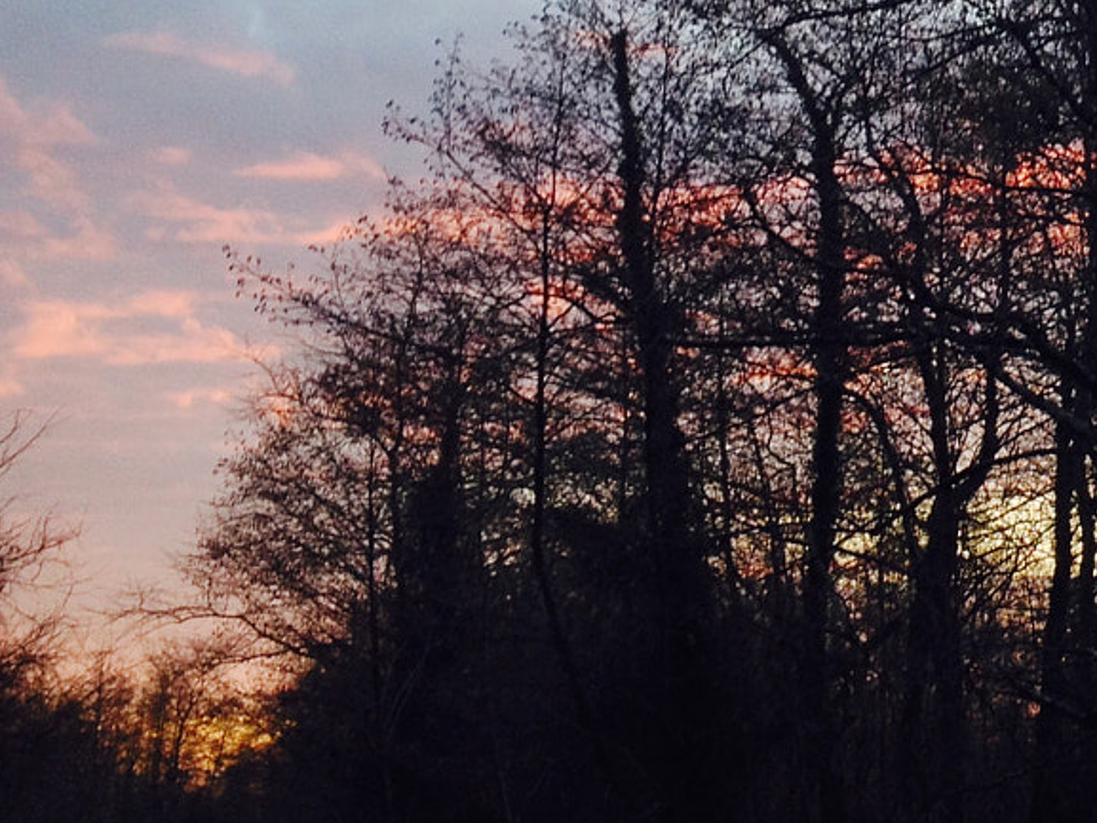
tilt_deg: +14.8
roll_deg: +0.9
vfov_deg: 15.0
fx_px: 3075
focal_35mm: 97
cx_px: 1228
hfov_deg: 19.3
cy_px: 27
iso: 64
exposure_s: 1/40
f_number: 2.4
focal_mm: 4.28
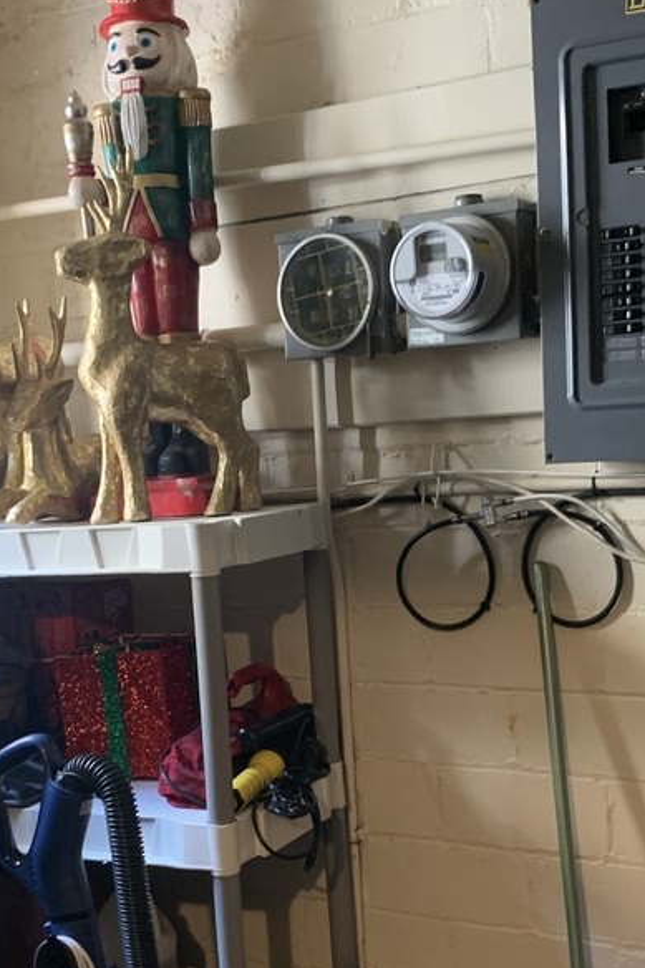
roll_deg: +3.8
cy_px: 597
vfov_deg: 39.4
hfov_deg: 27.0
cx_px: 312
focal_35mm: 50
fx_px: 1344
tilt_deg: -7.1
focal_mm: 4.25
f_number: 1.8
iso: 320
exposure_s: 1/40
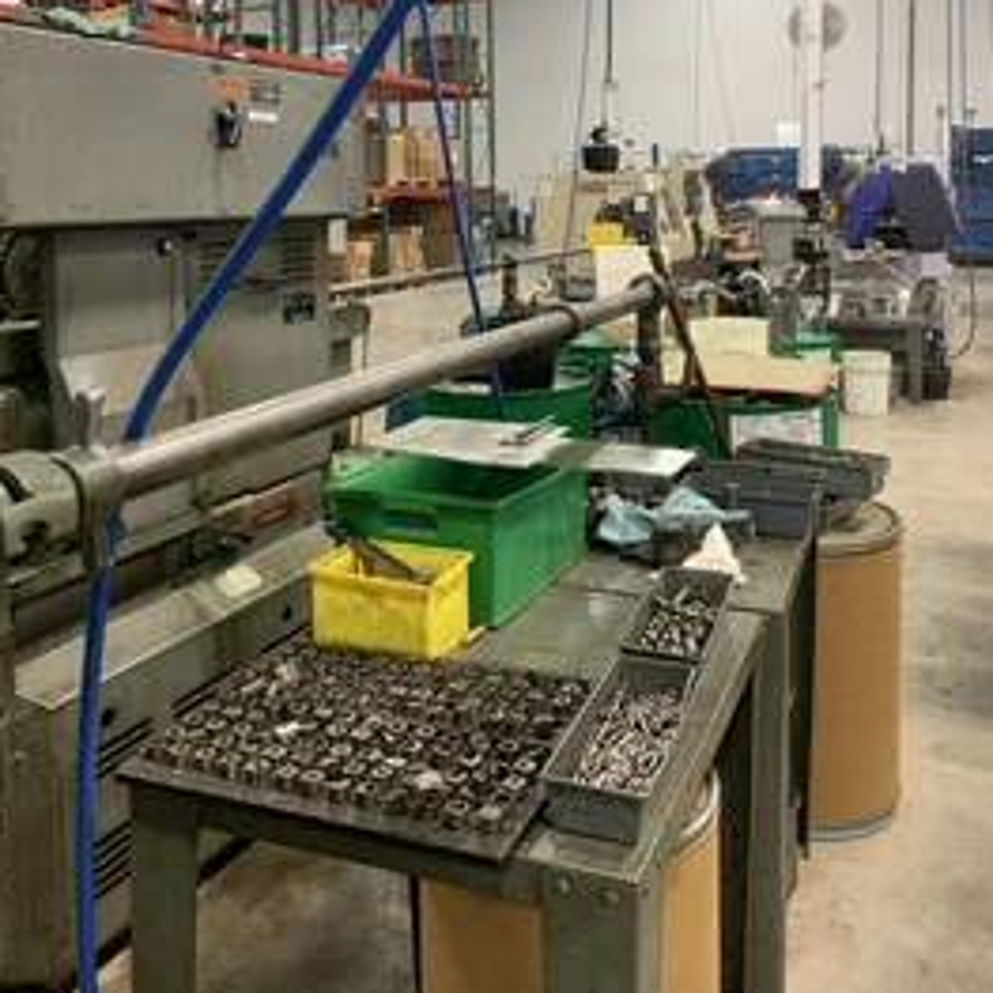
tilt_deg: -5.5
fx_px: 1136
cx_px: 491
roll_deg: +1.1
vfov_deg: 46.1
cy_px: 295
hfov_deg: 47.2
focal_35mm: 35
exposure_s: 1/60
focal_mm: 4.25
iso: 320
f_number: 1.8
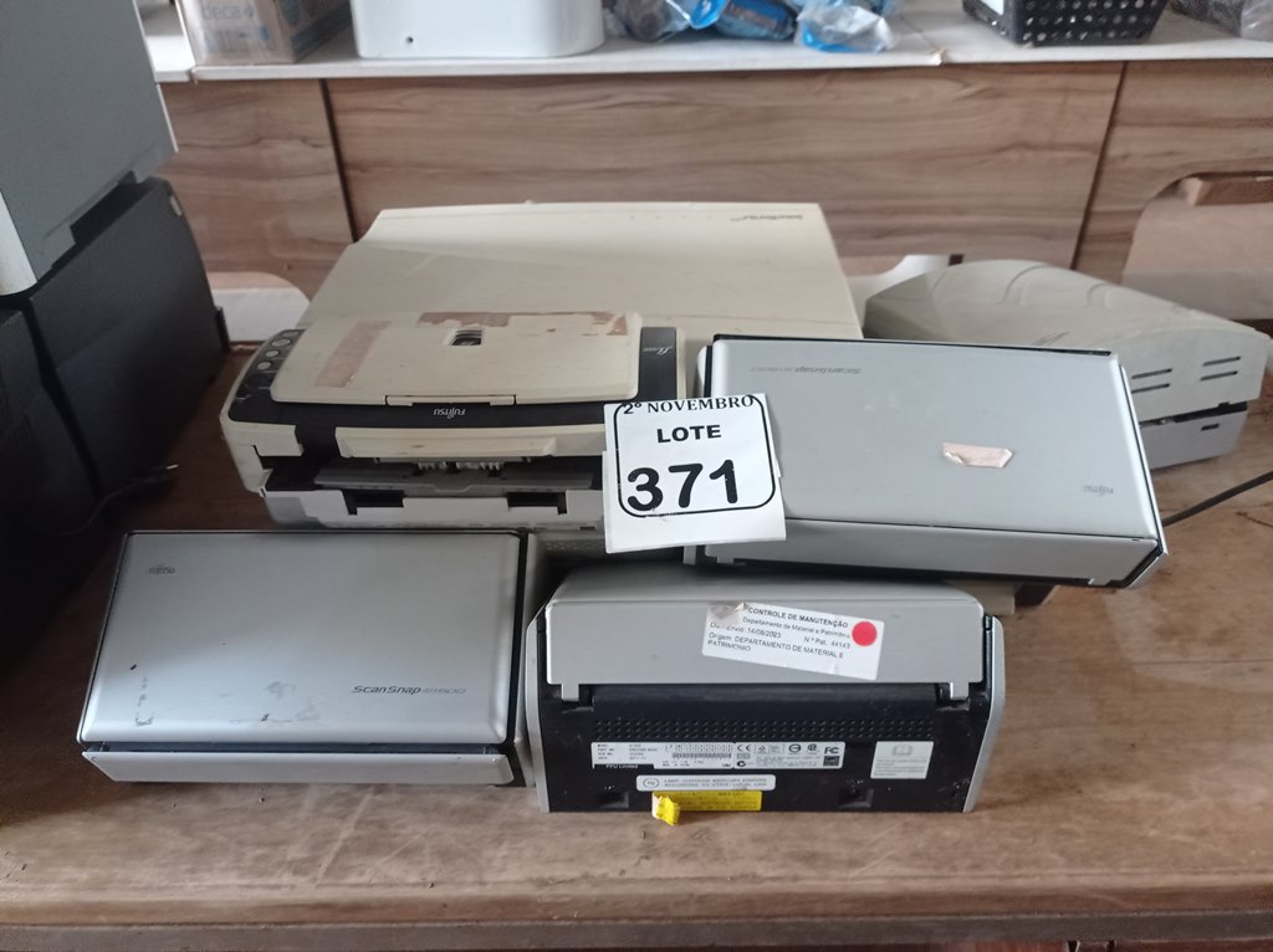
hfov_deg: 63.5
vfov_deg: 49.7
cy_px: 476
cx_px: 636
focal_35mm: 28
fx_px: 1029
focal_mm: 4.7
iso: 618
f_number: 1.79
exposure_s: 1/24
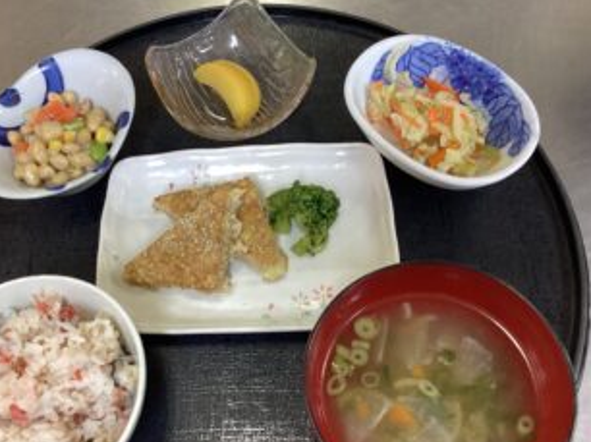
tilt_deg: -64.8
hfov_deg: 48.8
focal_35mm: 38
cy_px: 265
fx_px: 648
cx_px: 250
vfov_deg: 37.5
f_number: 2.4
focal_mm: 3.3
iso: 400
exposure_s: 1/40
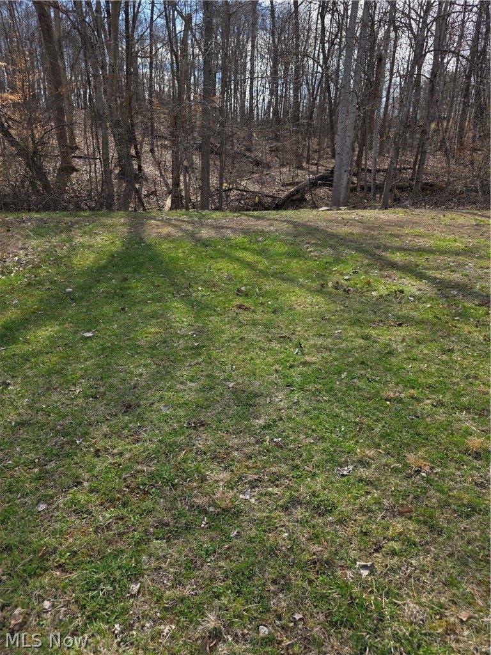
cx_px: 246
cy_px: 328
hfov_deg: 58.9
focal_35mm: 23
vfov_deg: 73.9
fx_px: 435
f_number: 1.7
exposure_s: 1/2579
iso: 80
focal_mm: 6.3
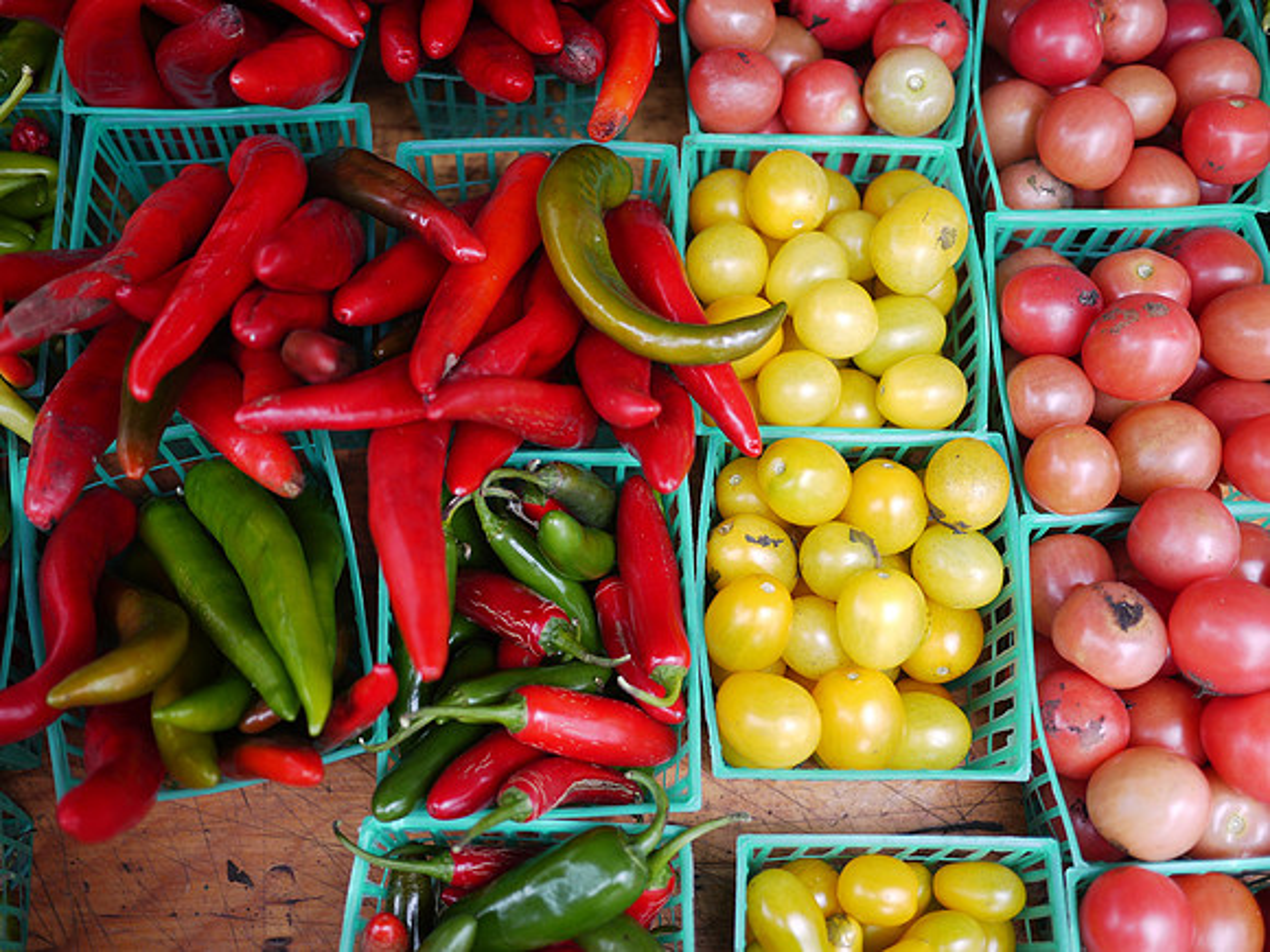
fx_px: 1468
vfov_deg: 36.0
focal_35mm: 40
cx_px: 635
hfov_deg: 46.8
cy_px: 476
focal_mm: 20
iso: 100
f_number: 1.8
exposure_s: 1/80
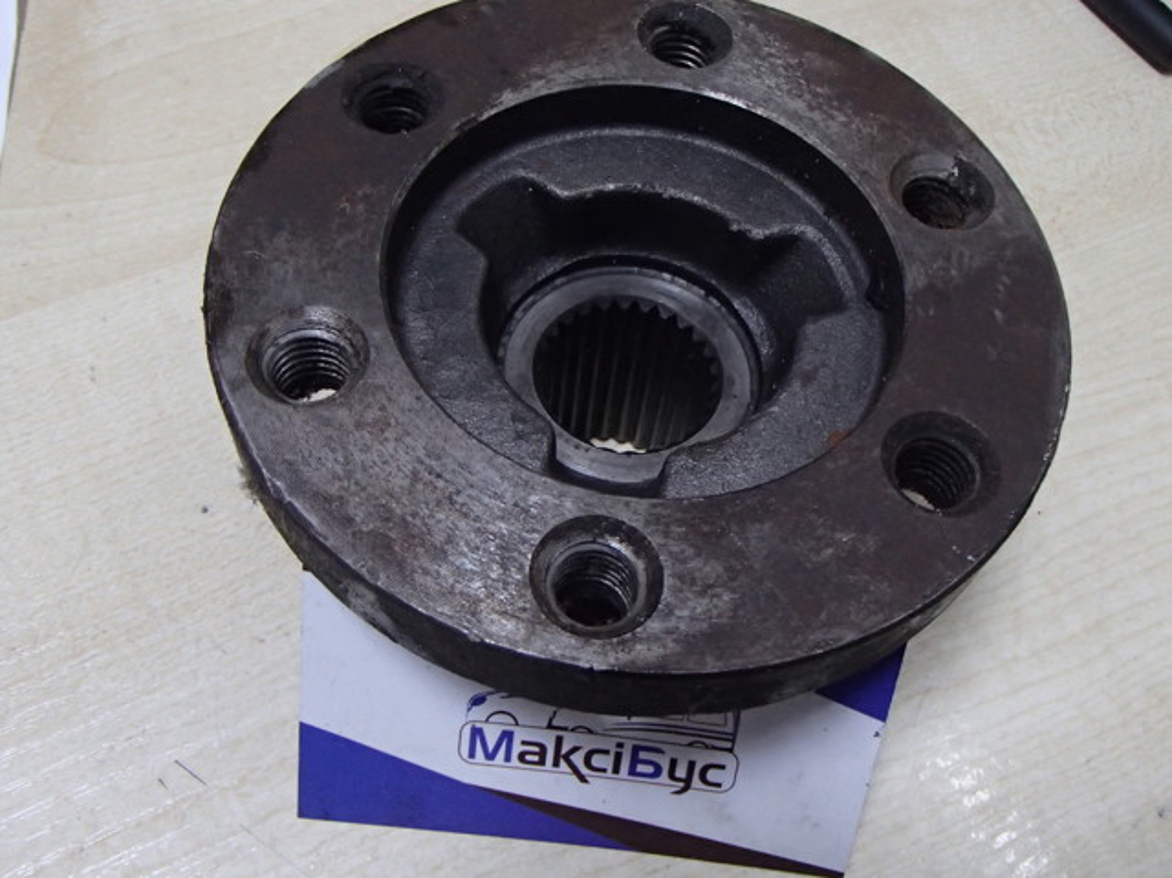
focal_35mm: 37
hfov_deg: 50.2
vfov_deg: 38.6
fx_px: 1252
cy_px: 439
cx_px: 586
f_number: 4.7
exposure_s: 1/40
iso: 800
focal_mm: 6.64
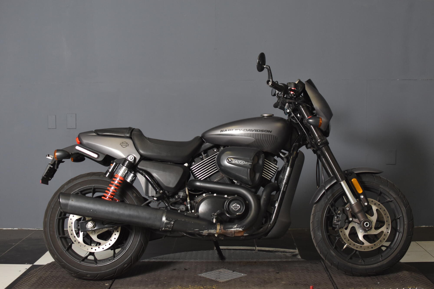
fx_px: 633
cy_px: 144
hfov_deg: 37.9
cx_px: 217
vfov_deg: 25.7
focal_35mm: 52
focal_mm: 35
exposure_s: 1/160
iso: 800
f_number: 4.5
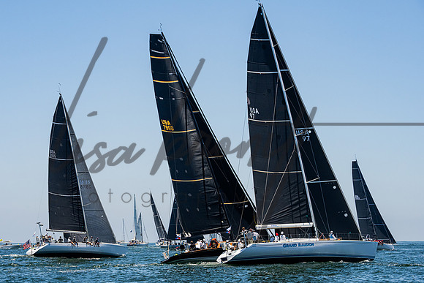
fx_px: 1258
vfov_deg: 12.8
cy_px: 162
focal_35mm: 107
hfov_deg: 19.1
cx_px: 169
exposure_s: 1/2500
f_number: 8
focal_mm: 84
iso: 500
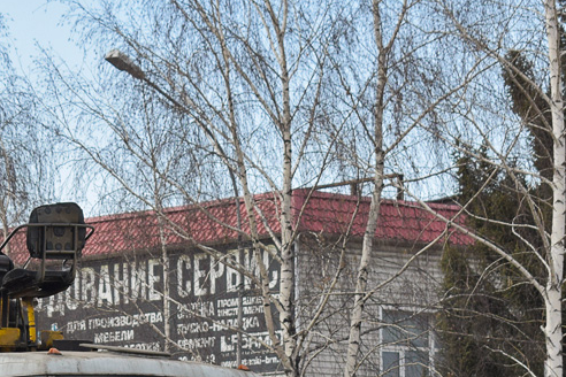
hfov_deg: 11.1
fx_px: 2877
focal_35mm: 183
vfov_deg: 7.5
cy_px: 398
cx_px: -38
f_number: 5.6
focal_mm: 50
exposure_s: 1/1000
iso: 400
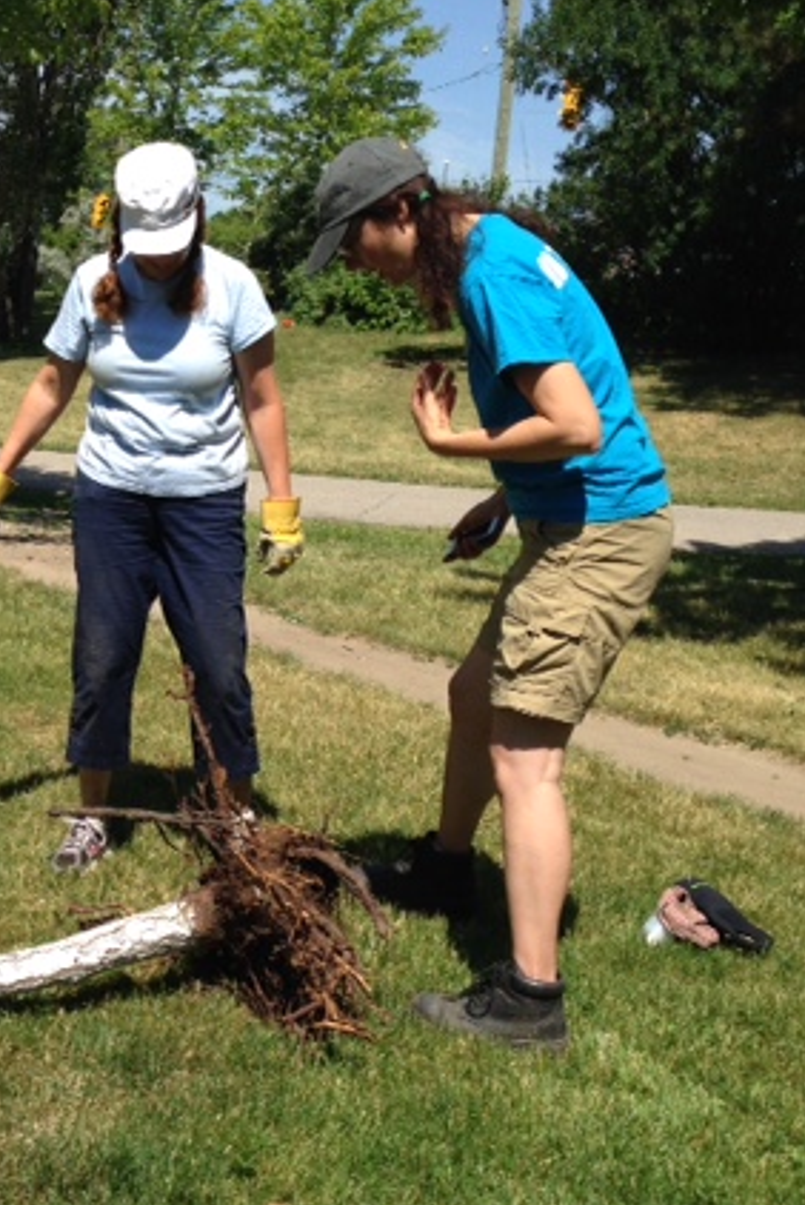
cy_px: 657
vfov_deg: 38.1
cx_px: 126
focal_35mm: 52
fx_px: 1741
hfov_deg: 25.4
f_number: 2.4
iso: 50
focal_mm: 4.12
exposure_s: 1/1550
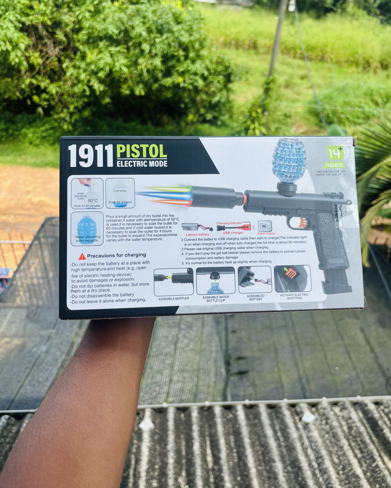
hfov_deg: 51.5
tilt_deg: -37.0
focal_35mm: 28
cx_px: 199
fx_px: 405
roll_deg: -4.2
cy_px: 228
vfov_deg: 62.2
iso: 50
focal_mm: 5.96
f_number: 1.6
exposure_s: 1/1876
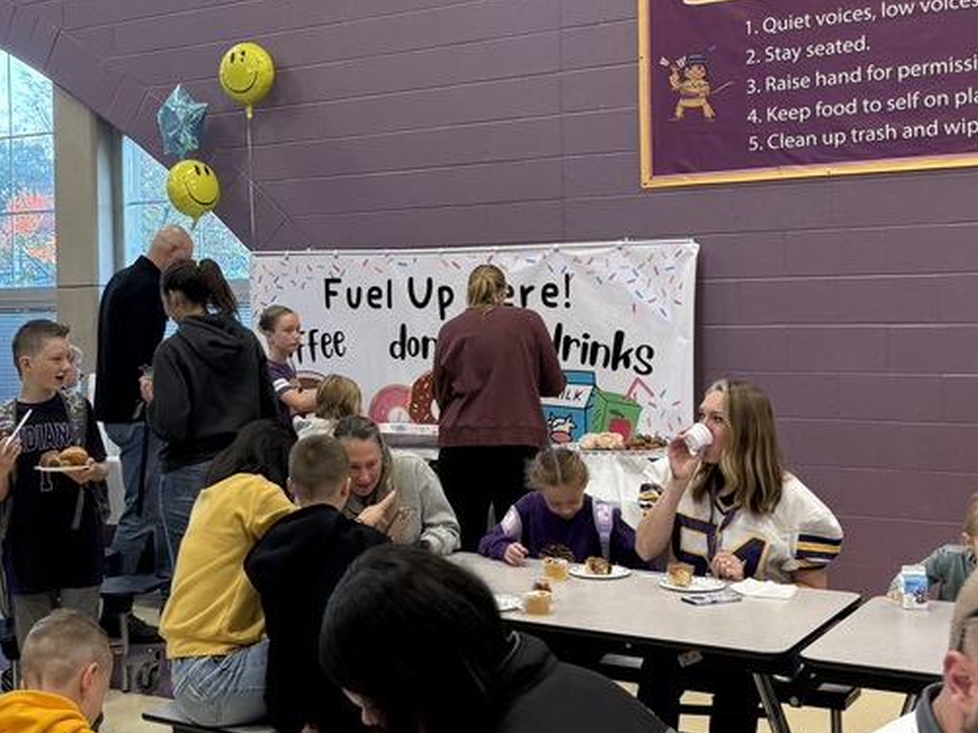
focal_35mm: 49
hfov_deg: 38.4
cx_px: 310
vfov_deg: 29.5
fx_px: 1384
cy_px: 275
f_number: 1.78
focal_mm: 6.76
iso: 200
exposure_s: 1/60
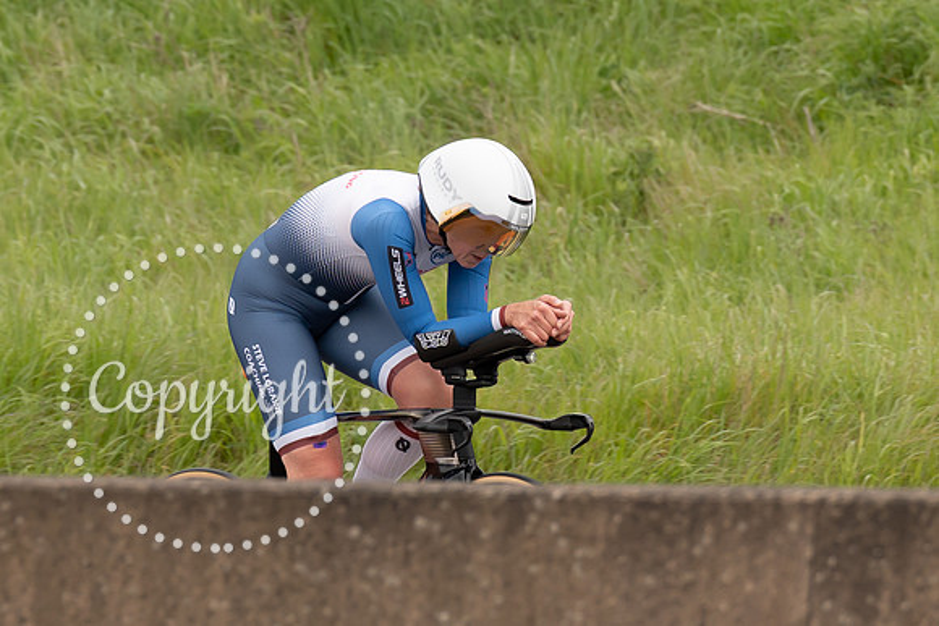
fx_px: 16811
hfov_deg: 3.2
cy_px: 268
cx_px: 527
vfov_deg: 2.1
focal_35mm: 644
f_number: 4
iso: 200
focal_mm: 200
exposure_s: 1/1000
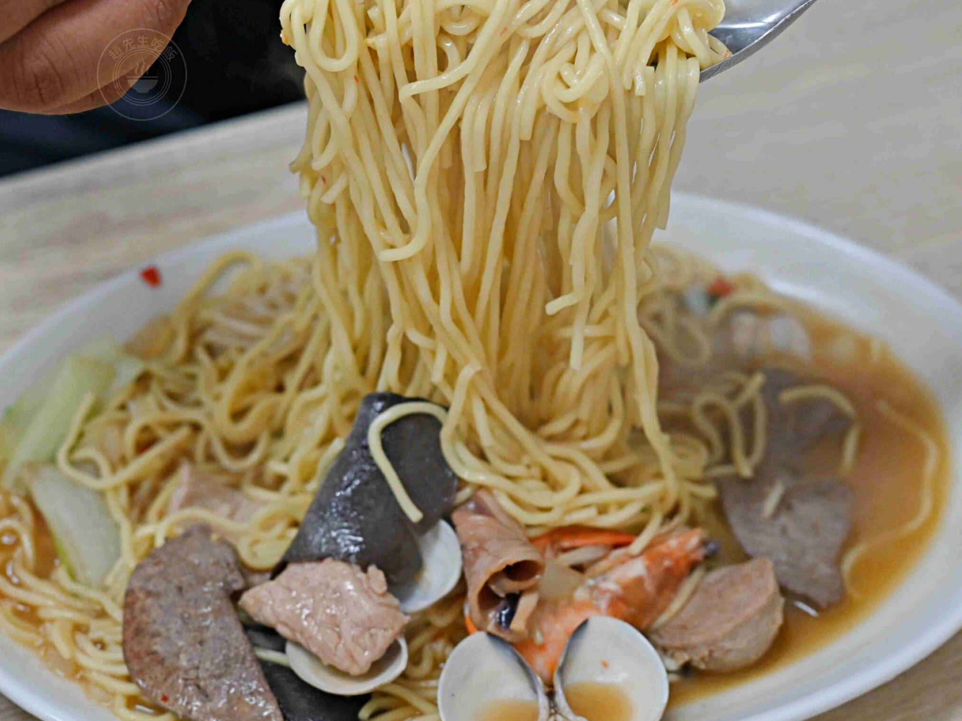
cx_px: 475
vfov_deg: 16.2
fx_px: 2529
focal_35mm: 91
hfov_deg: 21.5
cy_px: 340
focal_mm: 50
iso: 900
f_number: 3.2
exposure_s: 1/200
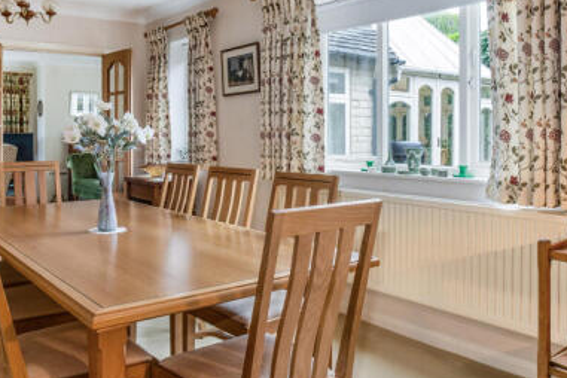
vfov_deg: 42.0
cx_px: 216
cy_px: 141
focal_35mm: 31
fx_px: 488
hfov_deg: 59.6
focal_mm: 18
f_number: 8
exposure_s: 1.6
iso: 400
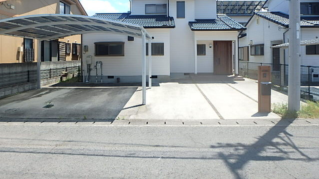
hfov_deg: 78.7
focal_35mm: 23
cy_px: 59
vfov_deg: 48.7
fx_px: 195
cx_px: 160
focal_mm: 3.7
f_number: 3.5
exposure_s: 1/640
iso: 125
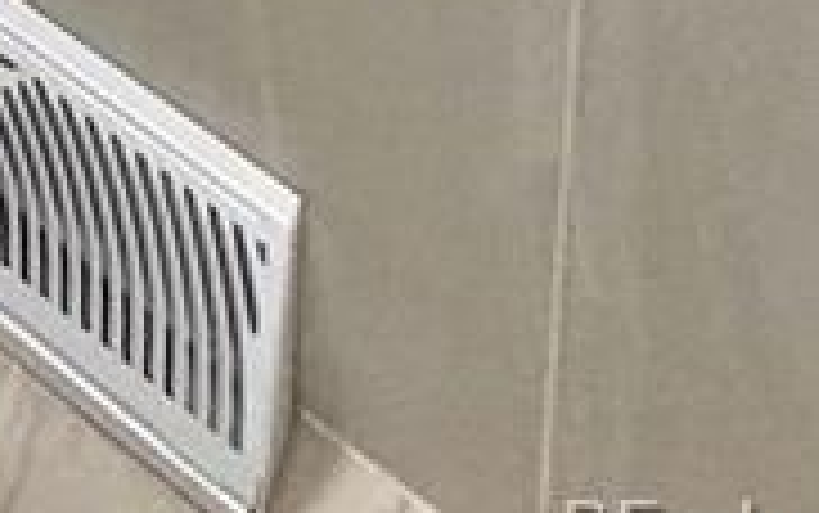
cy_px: -2115
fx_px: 2189
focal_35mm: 98
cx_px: -1062
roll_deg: +1.2
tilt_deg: -6.1
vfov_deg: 6.2
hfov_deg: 14.8
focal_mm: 2.22
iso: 80
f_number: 2.2
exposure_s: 1/121
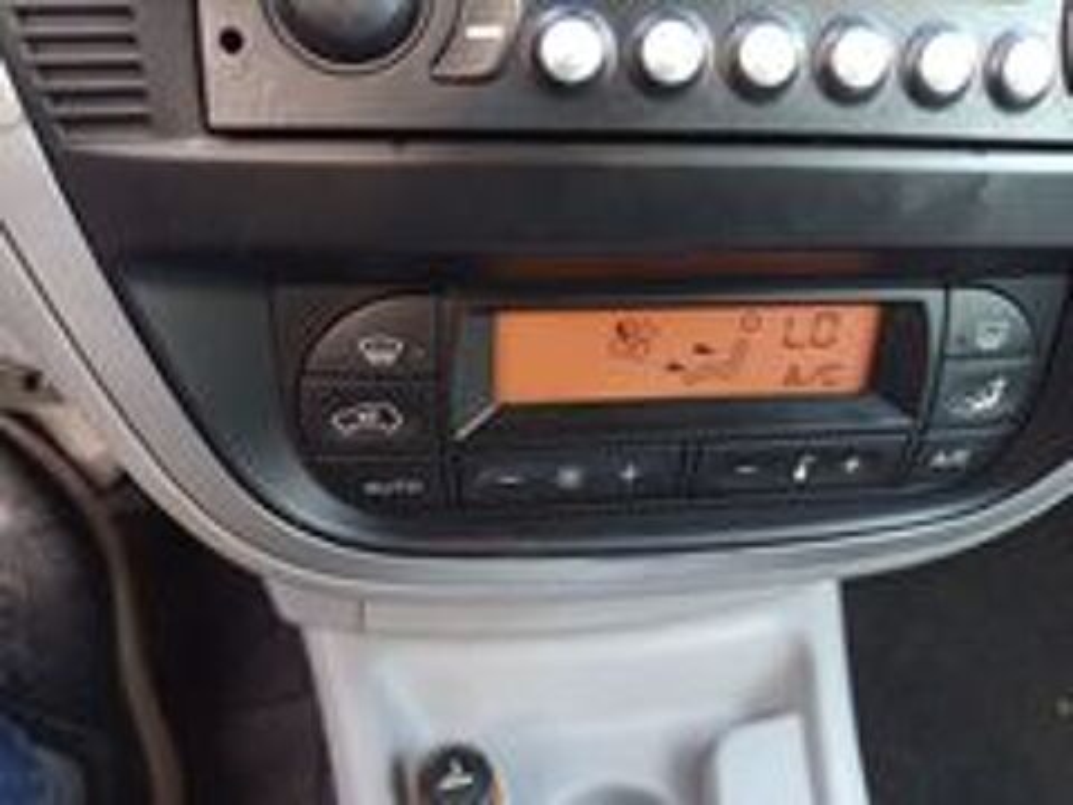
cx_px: 536
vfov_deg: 56.8
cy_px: 402
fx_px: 744
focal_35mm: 24
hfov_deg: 71.6
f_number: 1.7
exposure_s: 1/33.3
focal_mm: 5.24
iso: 467
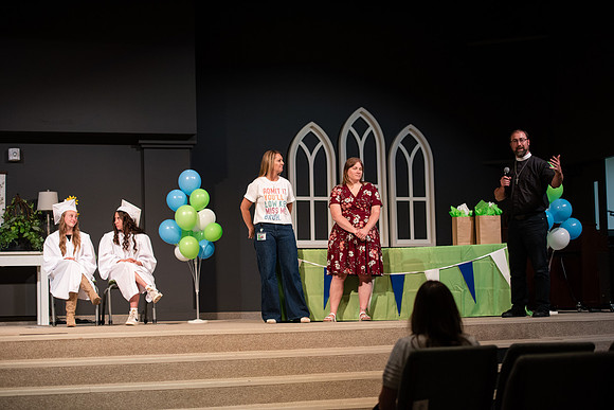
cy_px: 205
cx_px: 307
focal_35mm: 70
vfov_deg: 19.5
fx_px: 1194
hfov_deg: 28.8
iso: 800
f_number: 2.8
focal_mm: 70
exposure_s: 1/250
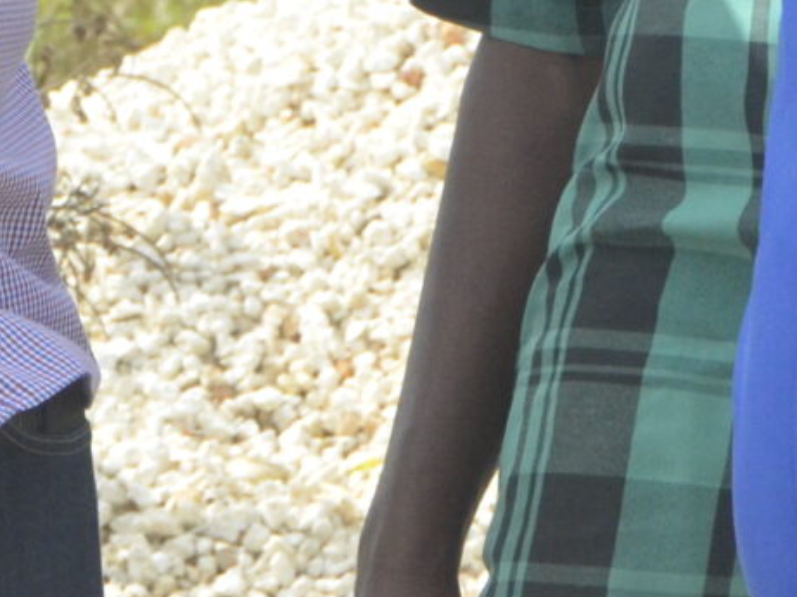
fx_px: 11411
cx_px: -192
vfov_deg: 3.0
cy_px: -83
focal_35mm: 496
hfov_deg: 4.0
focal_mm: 62
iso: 1000
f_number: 10
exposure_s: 1/1600
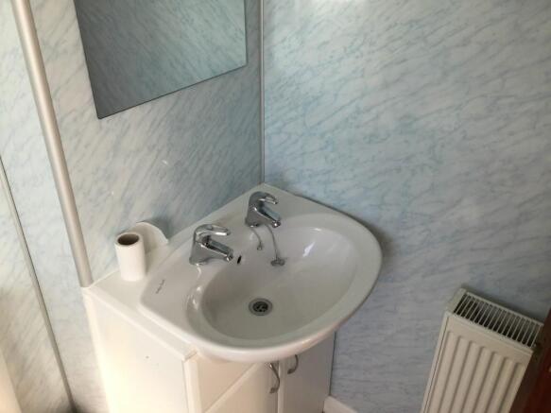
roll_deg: -1.6
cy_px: 206
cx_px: 276
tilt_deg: -32.3
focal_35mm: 31
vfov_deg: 45.4
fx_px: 493
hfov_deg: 58.4
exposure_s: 1/60
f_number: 2.4
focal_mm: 3.3
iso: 25
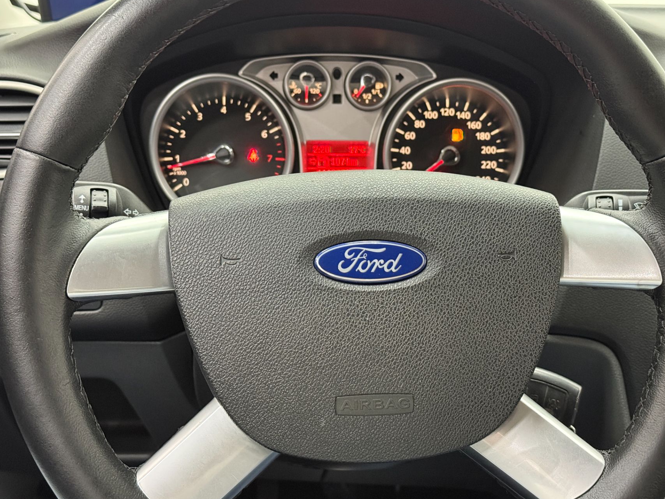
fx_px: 1037
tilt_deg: -14.6
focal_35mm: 54
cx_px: 362
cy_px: 228
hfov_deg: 35.5
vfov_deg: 27.0
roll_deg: -2.5
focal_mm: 6.76
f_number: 1.78
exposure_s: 1/30
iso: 500
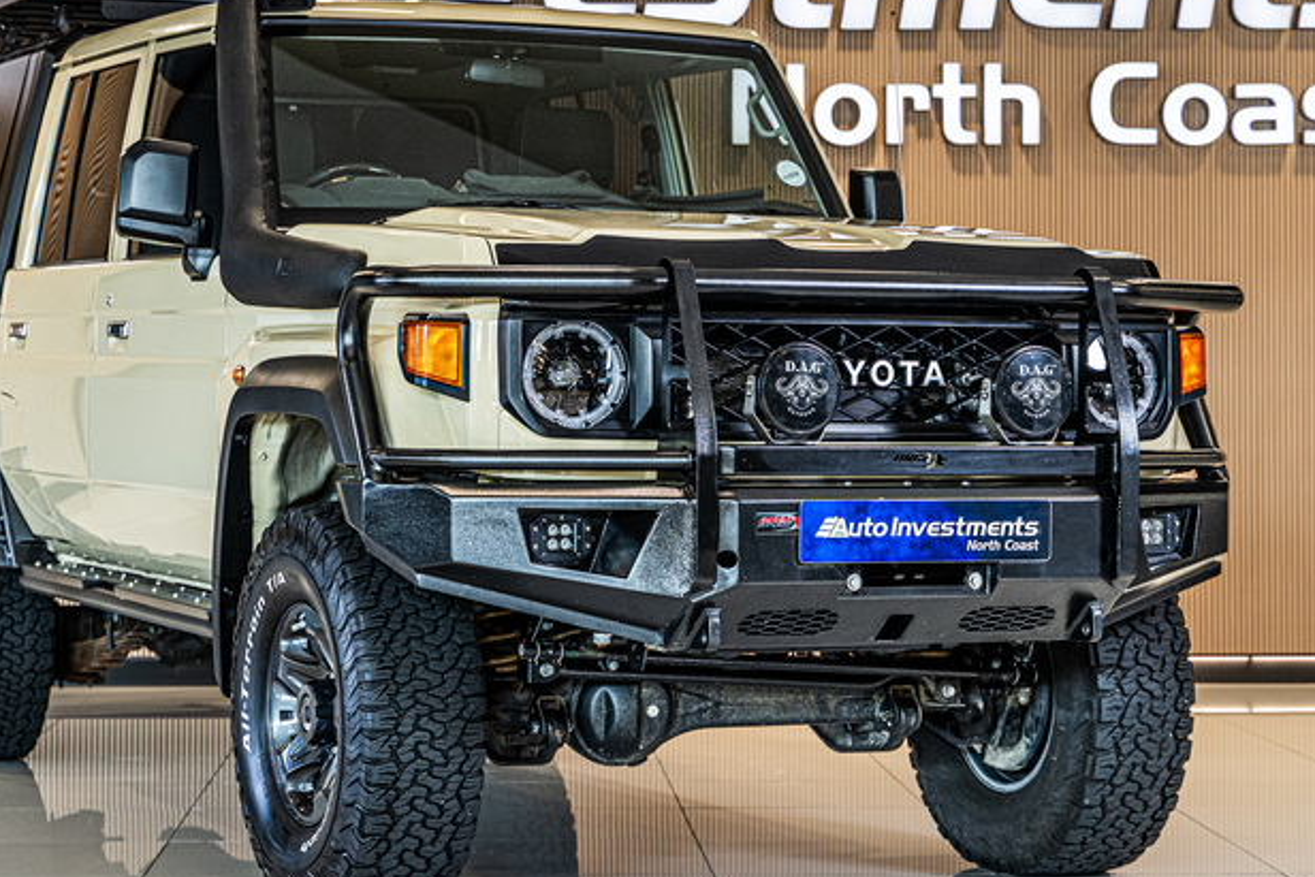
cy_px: 371
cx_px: 543
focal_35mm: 93
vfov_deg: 14.7
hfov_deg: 21.9
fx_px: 3398
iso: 640
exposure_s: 1/160
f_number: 4
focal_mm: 56
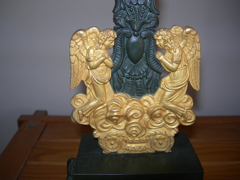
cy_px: 90
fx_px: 263
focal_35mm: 38
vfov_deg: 37.7
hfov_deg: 49.0
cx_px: 120
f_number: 2.8
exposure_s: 1/60.1
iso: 50
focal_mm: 7.8
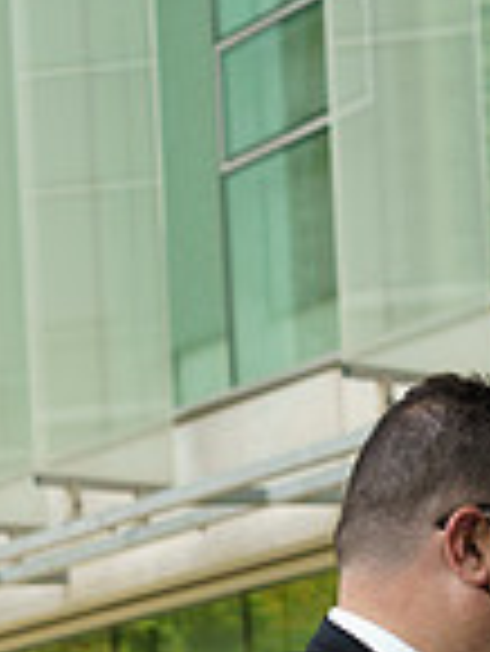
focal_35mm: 216
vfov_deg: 9.0
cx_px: -369
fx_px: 4071
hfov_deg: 6.7
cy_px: 915
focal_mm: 50
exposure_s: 1/320
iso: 250
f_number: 4
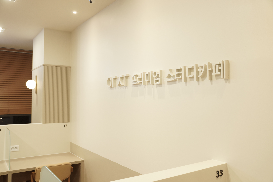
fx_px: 228
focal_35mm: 30
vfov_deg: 43.7
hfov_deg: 61.9
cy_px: 91
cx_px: 136
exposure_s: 1/40
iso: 200
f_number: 3.5
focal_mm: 20
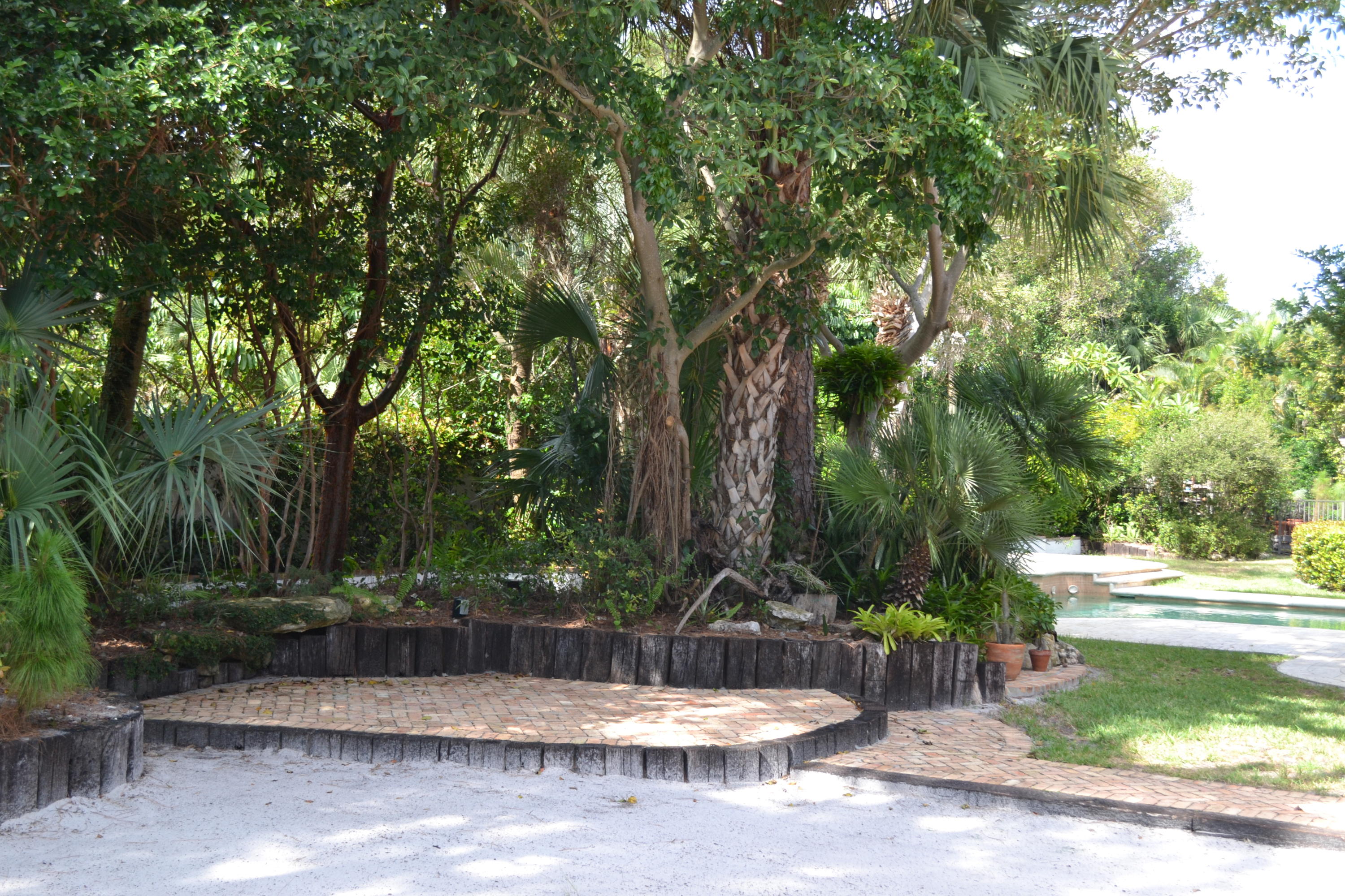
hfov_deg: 45.0
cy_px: 448
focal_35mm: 44
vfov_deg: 30.8
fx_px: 1625
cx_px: 672
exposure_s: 1/125
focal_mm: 29
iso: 180
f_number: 5.6
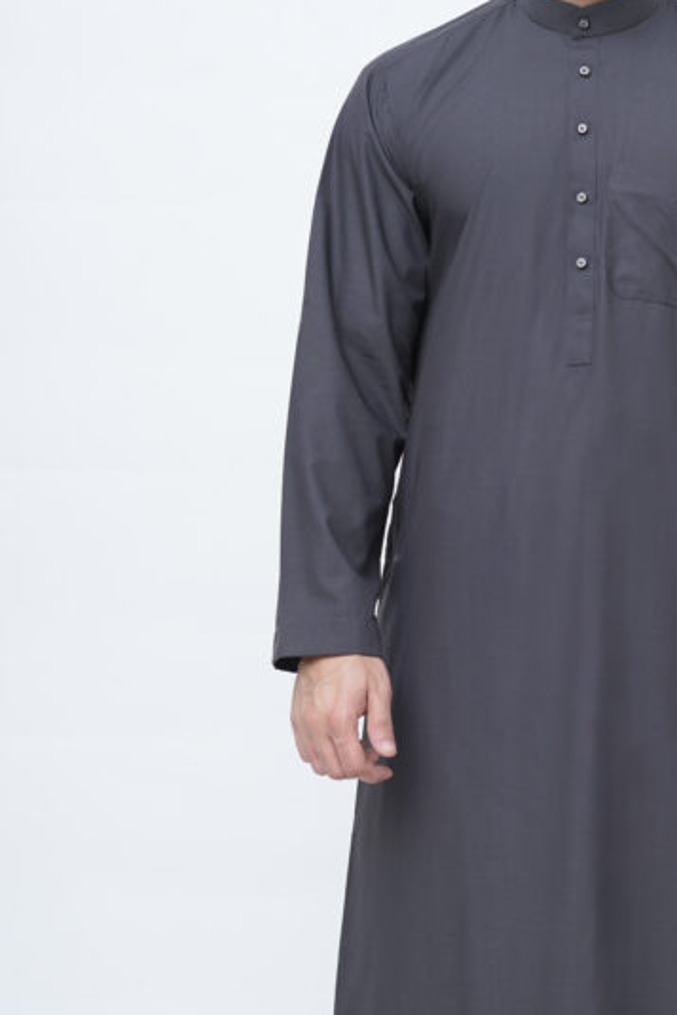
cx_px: 573
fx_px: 2762
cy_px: 608
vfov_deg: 20.8
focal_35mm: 98
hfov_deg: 13.9
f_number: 4
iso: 100
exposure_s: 1/125
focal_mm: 50
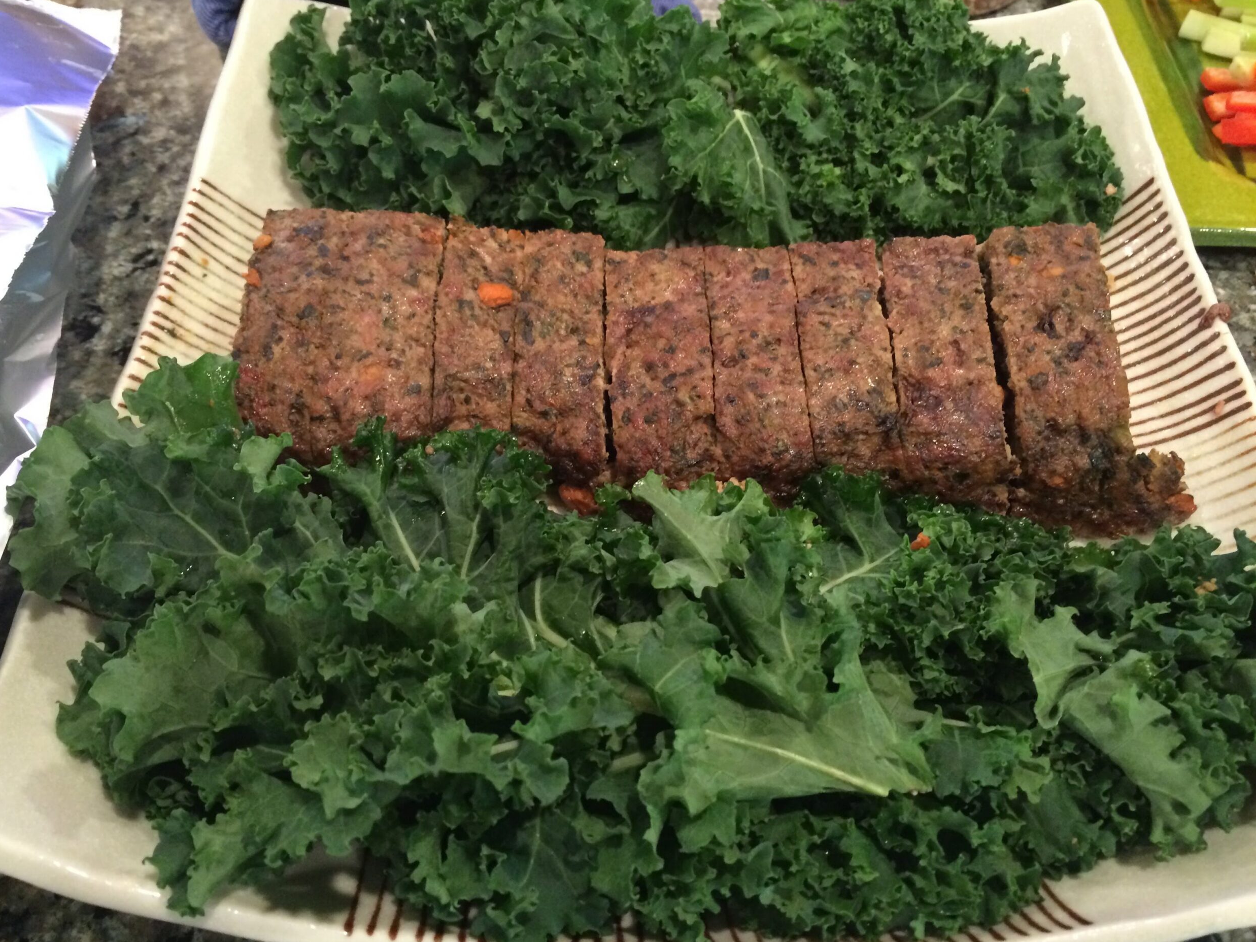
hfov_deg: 60.0
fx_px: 1088
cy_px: 476
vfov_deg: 46.8
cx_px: 607
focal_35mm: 30
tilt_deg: -52.9
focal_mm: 4.15
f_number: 2.2
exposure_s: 1/24
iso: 250
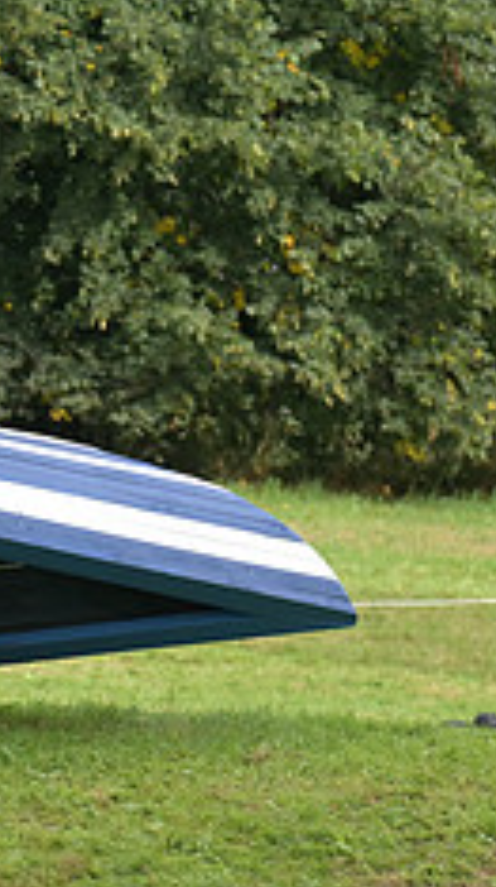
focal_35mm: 780
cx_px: -496
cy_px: 292
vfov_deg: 2.8
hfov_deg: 1.5
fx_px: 18303
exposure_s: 1/1250
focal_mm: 200
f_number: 5.6
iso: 900
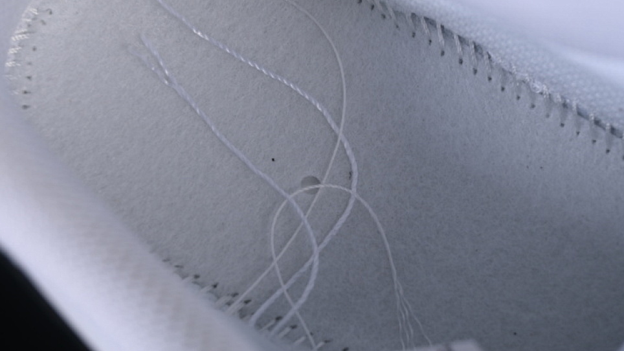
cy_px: 181
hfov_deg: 24.2
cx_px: 334
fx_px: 1456
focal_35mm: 88
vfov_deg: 13.7
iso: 160
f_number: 7.1
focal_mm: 50
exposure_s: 1/80
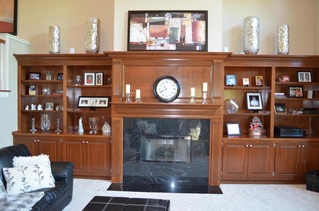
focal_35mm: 27
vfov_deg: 47.7
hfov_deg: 67.5
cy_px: 106
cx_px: 160
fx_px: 239
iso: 1800
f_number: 3.5
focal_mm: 18
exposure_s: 1/60
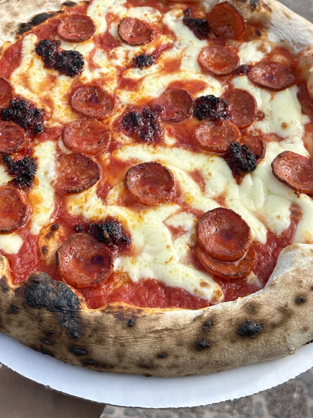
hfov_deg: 27.5
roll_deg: +1.2
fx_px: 639
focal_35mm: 53
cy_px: 43
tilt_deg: -22.9
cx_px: 132
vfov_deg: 34.2
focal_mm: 6.86
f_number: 1.78
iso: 80
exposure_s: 1/1393
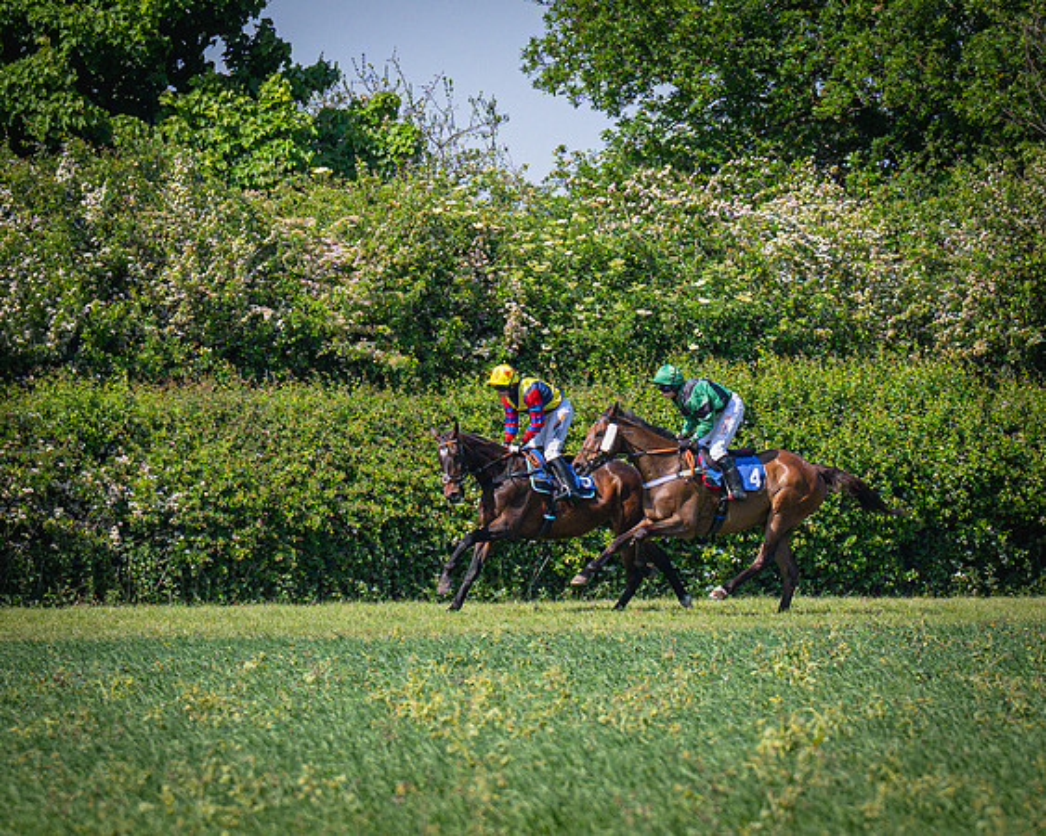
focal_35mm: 605
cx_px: 783
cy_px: 533
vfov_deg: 2.6
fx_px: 18720
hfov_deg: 3.2
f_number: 5
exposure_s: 1/2000
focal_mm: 200
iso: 400
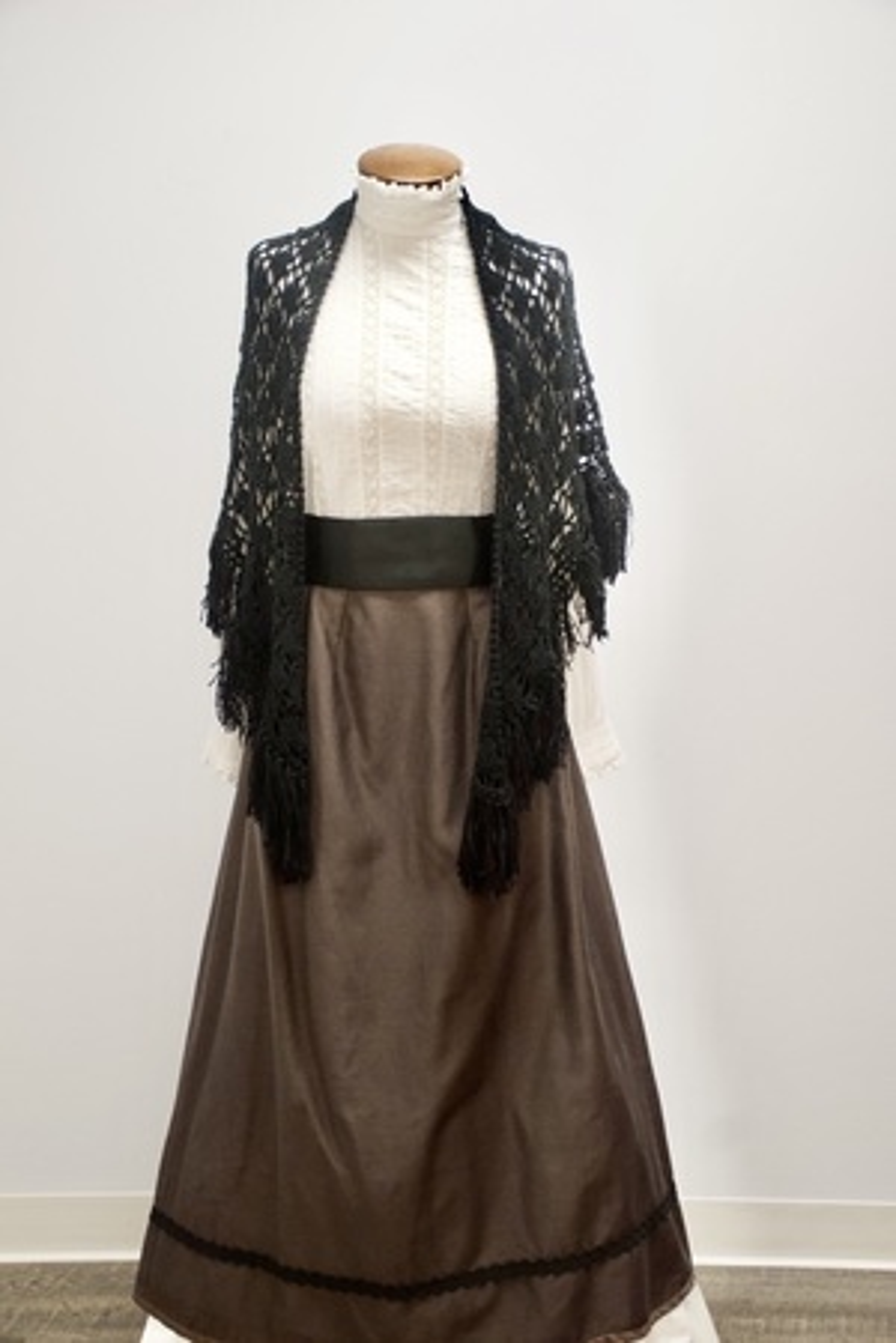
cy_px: 672
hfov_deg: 28.1
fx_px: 1792
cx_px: 448
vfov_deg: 41.1
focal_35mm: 48
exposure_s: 1/125
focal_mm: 32
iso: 1600
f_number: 4
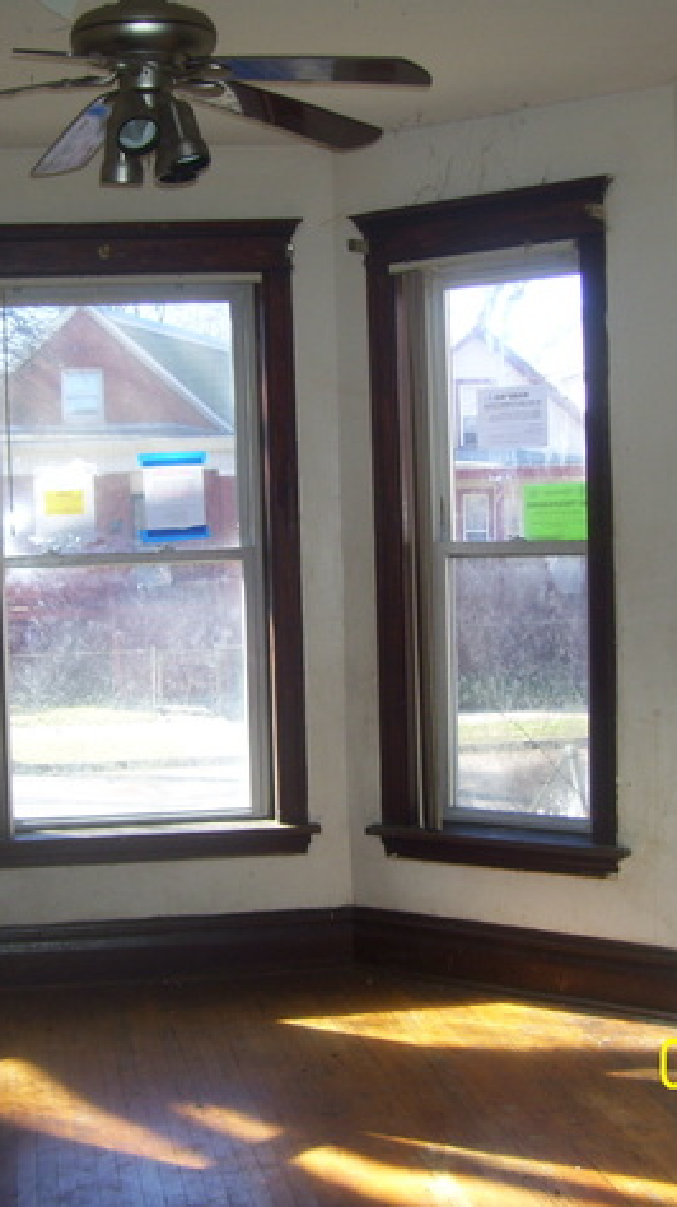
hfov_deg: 22.5
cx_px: 260
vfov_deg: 39.2
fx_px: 1694
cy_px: 604
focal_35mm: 53
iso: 80
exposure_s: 1/100
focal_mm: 6
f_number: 2.7
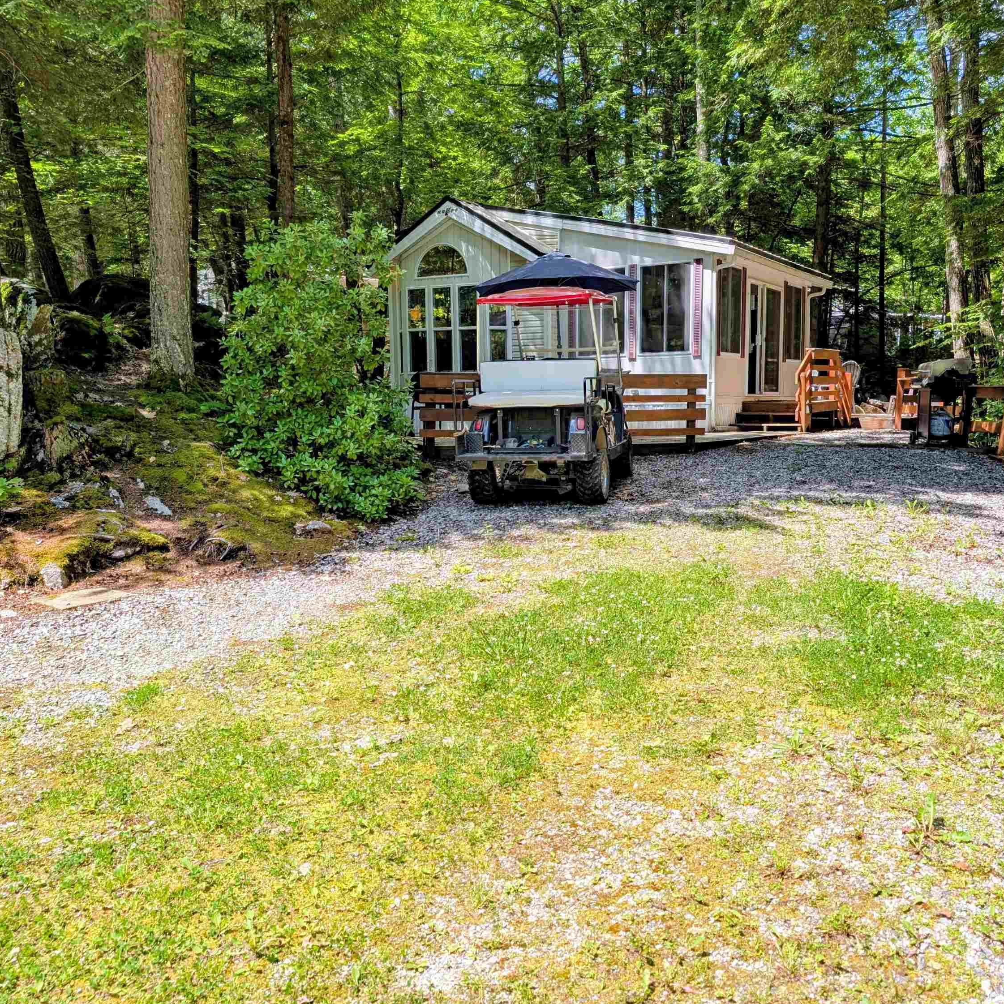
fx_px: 952
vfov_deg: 55.6
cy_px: 493
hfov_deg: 55.4
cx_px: 584
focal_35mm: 29
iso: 20
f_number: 1.68
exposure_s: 1/405
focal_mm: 6.9
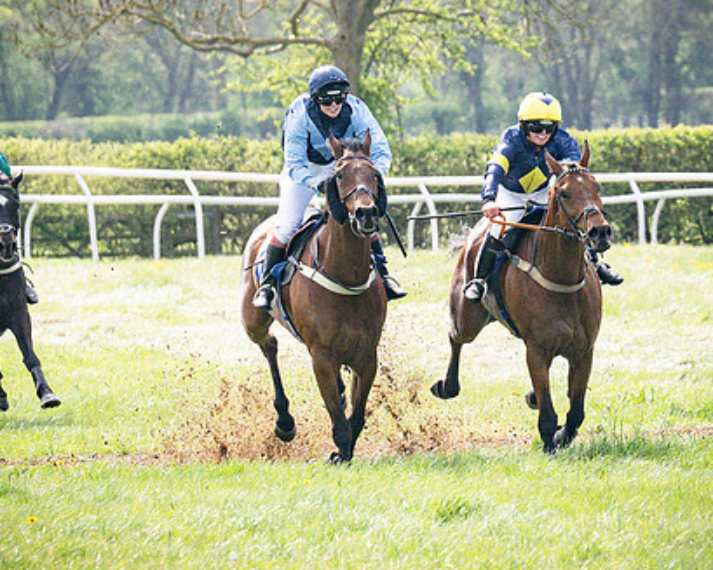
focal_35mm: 605
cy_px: 90
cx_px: 668
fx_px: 12764
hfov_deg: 3.2
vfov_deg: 2.6
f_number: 5
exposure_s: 1/2500
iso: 400
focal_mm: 175
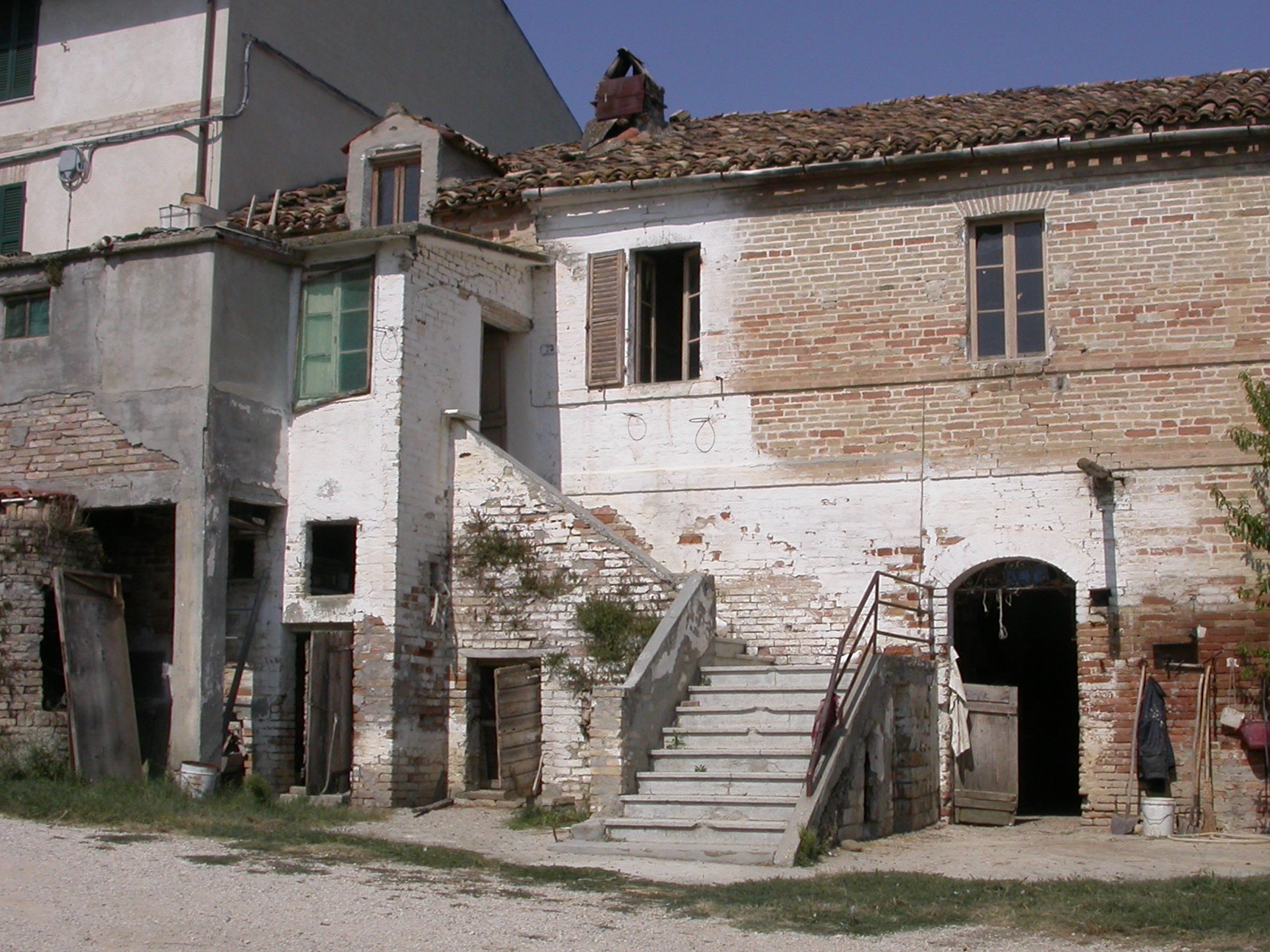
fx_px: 1834
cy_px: 502
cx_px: 738
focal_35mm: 50
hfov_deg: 38.1
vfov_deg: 29.1
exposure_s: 1/762
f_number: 7.5
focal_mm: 7.85
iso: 100
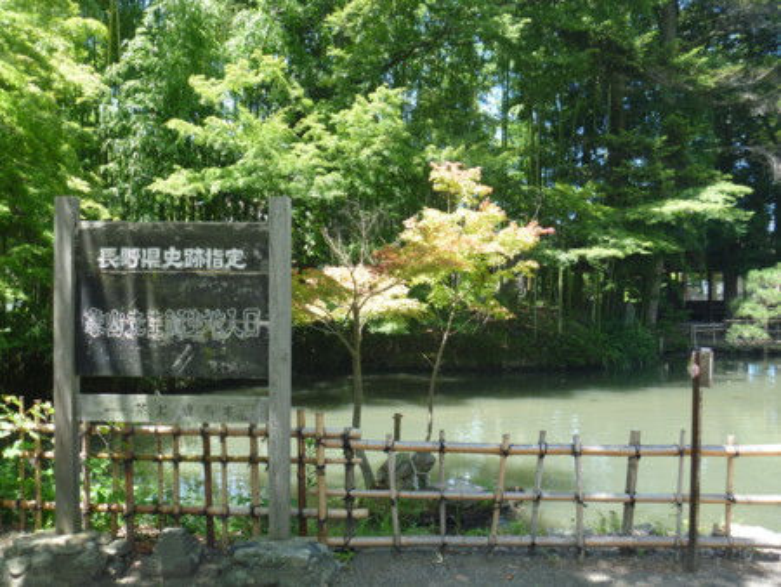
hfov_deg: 52.6
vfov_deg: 40.7
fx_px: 790
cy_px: 294
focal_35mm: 35
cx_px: 390
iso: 80
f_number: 3.5
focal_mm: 6.3
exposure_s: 1/100
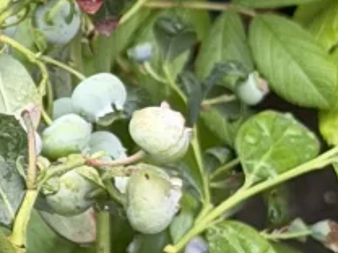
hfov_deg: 5.9
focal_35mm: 332
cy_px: 242
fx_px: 3242
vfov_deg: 4.5
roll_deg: +4.1
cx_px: -258
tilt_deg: -40.4
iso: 64
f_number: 1.78
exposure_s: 1/294
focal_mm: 6.76
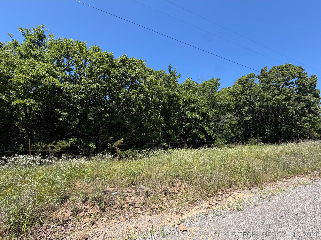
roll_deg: -1.1
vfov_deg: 85.7
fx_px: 130
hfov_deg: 102.1
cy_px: 120
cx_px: 160
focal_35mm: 14
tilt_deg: +14.3
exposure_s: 1/686
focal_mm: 2.22
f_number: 2.2
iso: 40
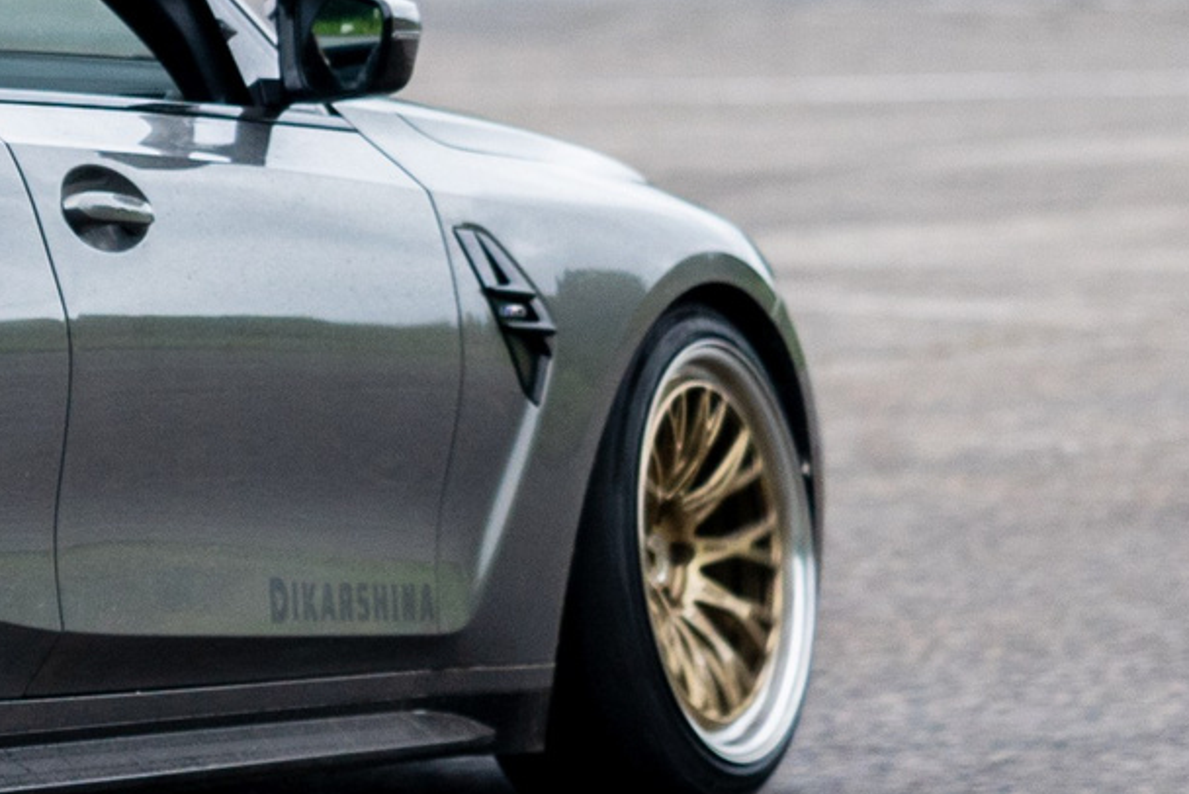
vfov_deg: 3.2
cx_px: -827
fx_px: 14241
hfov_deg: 4.7
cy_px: 34
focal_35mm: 431
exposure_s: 1/400
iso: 500
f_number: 2
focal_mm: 85
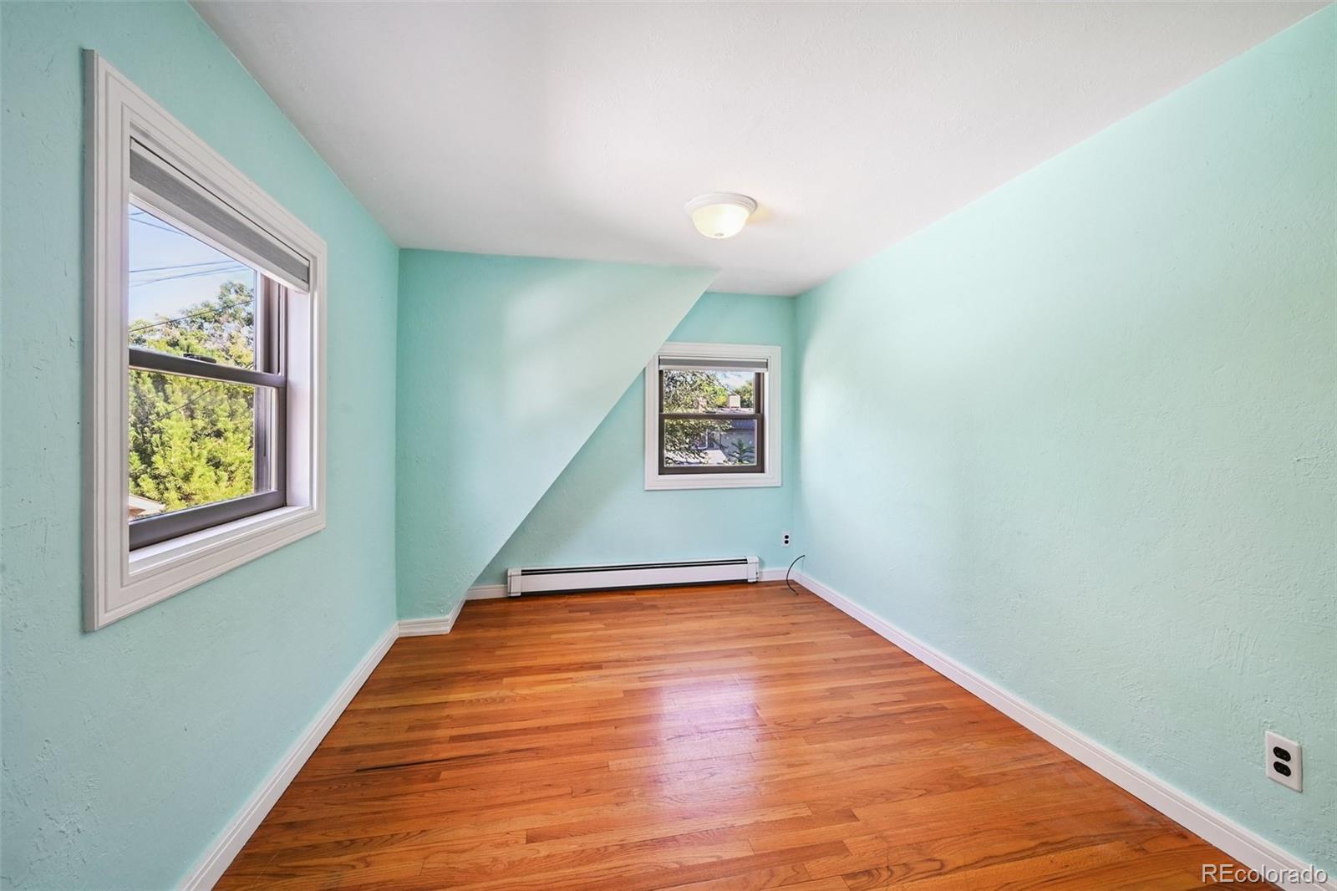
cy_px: 446
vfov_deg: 81.2
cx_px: 668
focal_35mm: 14
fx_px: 520
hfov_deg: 104.3
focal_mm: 14
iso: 400
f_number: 10
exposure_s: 1/10
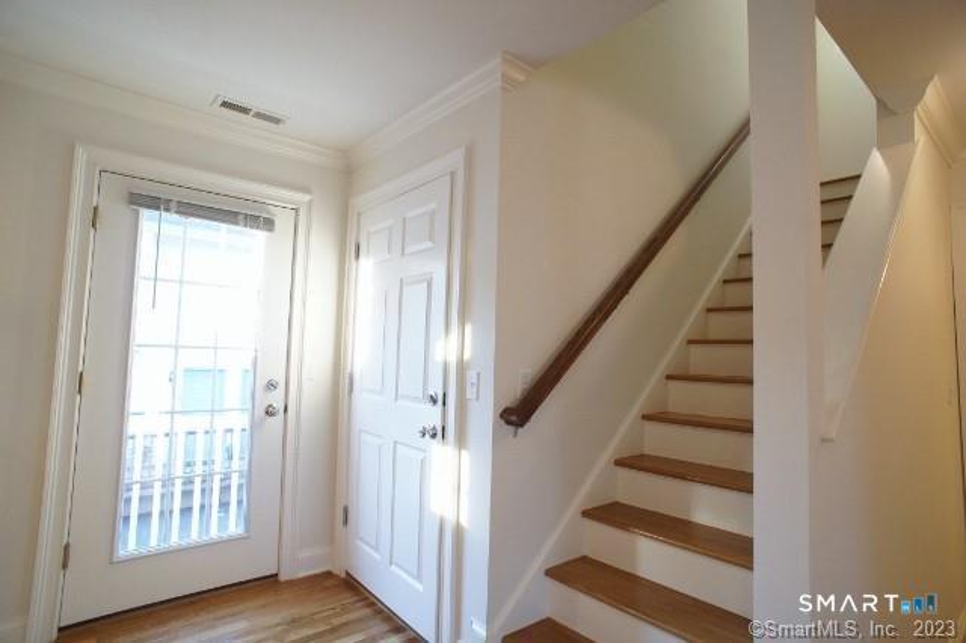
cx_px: 483
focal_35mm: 24
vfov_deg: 53.1
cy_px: 322
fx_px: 644
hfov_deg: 73.8
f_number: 5.6
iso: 800
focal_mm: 16
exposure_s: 1/30
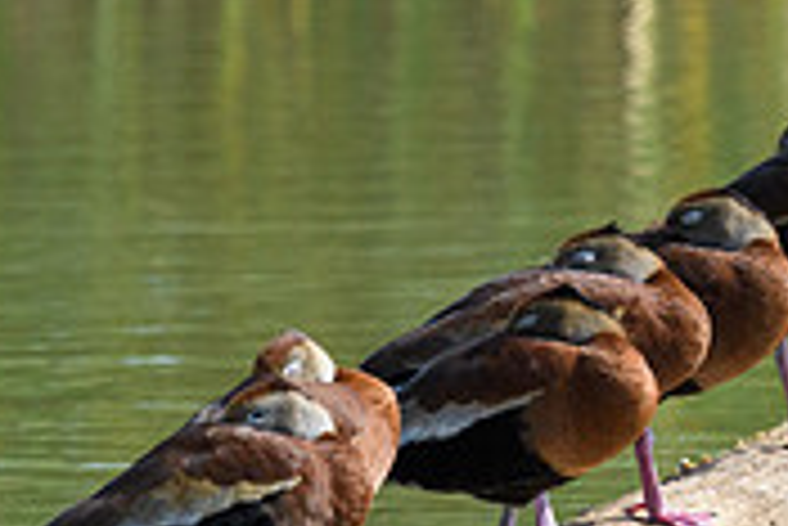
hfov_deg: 0.8
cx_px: 1087
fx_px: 57680
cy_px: 163
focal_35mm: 2633
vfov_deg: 0.5
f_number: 8
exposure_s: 1/2000
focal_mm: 500
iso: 720
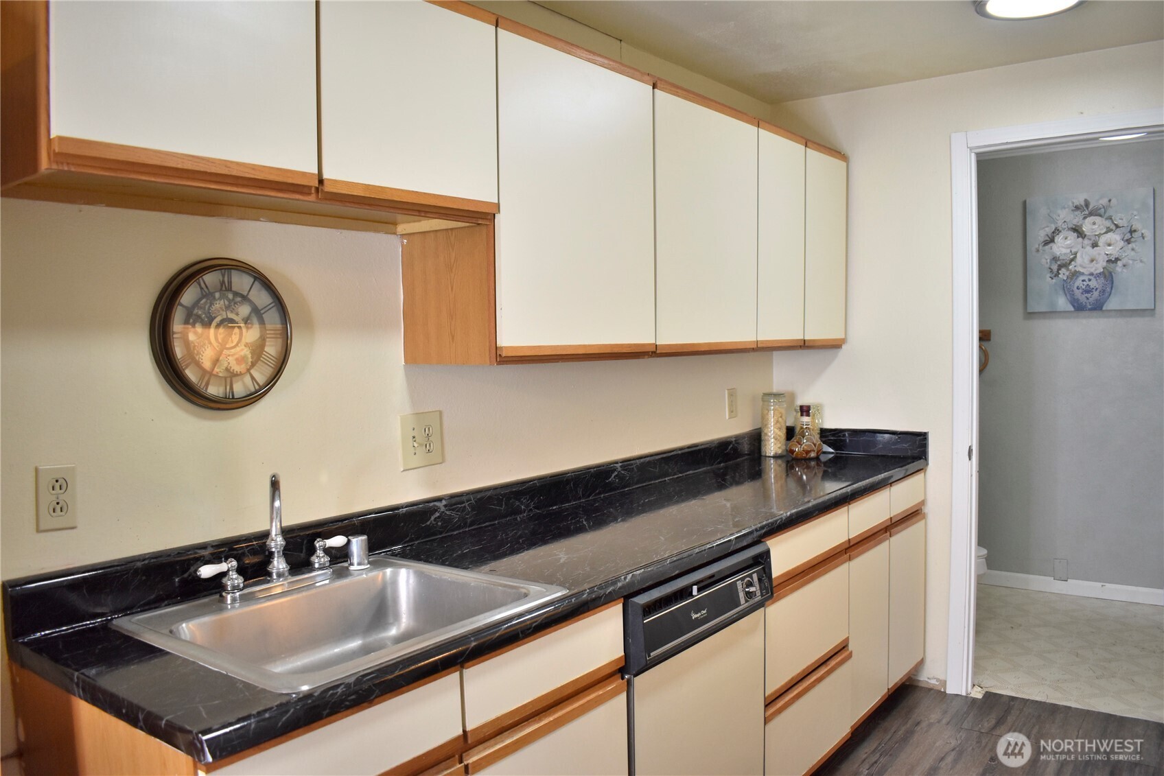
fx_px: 873
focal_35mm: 27
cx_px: 582
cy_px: 388
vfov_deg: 47.9
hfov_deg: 67.4
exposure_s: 1/125
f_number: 3.5
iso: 800
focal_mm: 18
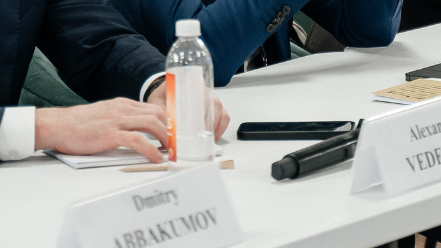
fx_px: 3403
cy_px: -169
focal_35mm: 291
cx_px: 272
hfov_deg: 7.4
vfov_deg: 4.1
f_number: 2.8
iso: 1600
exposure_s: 1/250
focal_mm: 75
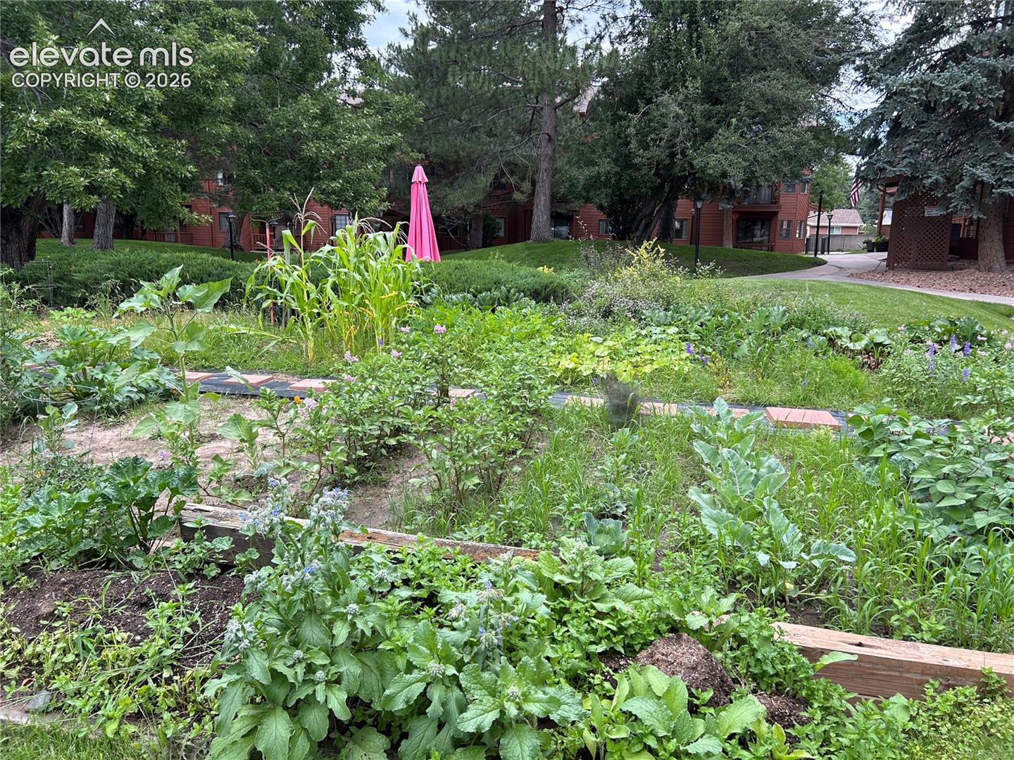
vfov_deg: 53.1
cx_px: 507
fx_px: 762
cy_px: 380
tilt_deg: -10.3
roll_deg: -0.7
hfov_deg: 67.3
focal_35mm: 26
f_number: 1.5
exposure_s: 1/478
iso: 50
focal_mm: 5.7
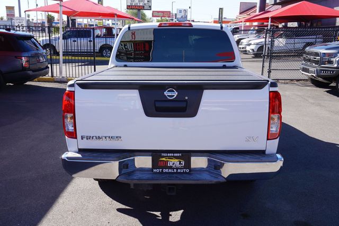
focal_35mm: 34
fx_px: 325
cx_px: 170
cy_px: 113
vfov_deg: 38.3
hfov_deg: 55.1
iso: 100
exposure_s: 1/80
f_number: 9
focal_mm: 23
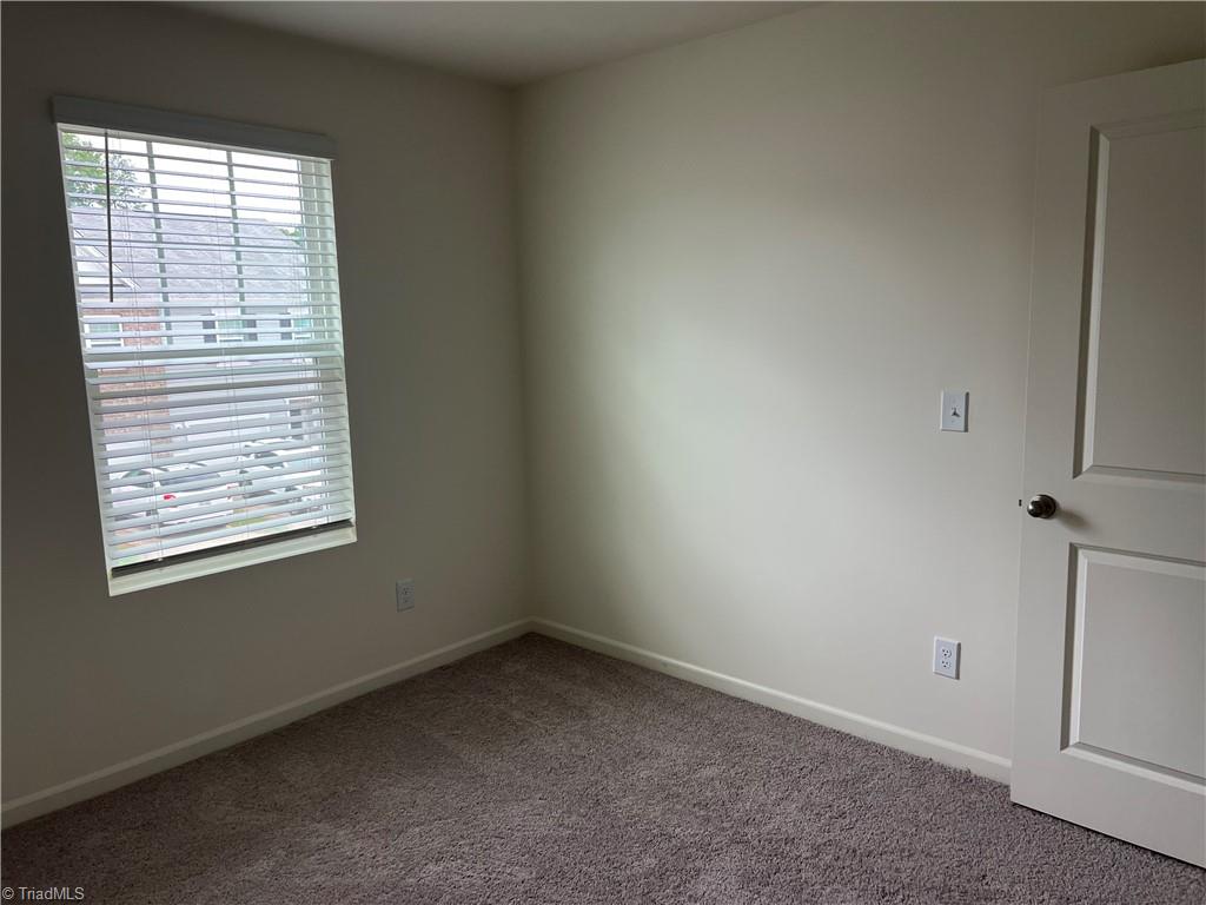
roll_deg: +1.3
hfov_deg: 67.3
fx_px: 906
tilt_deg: -9.5
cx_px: 603
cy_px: 452
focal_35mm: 26
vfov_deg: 53.1
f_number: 1.5
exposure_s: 1/96
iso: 125
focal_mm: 5.7
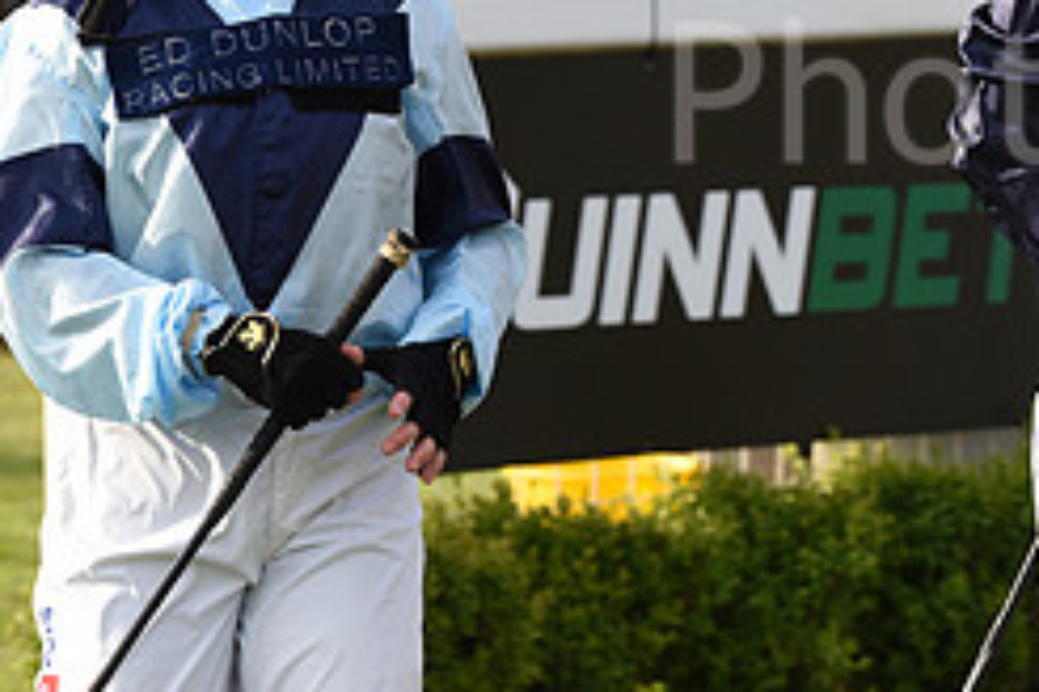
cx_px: 1221
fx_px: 9177
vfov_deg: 4.3
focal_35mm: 318
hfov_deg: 6.4
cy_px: -103
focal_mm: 135
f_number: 5.6
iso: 800
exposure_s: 1/1600
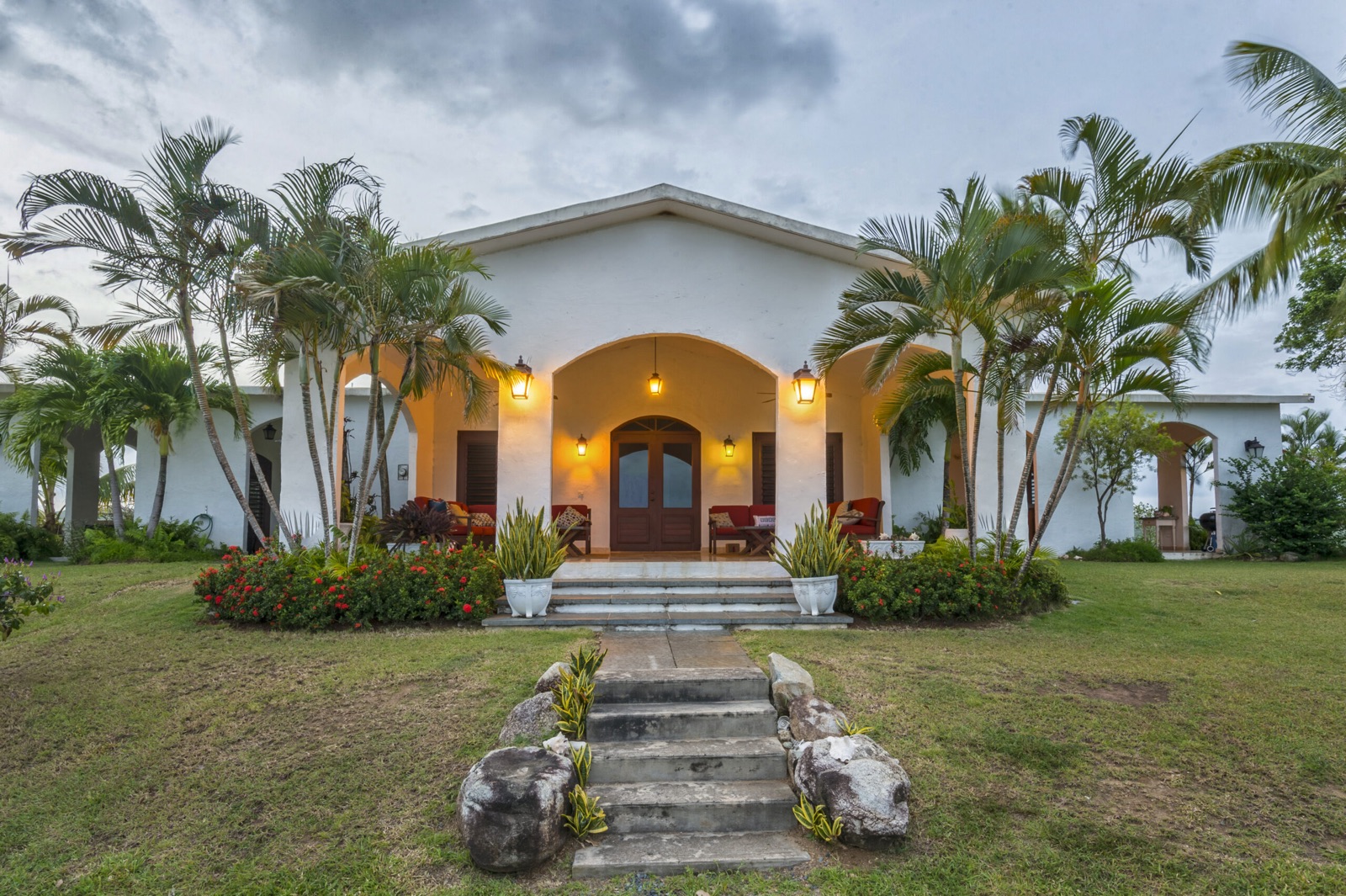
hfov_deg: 86.9
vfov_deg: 64.5
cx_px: 673
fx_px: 710
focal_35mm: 19
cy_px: 448
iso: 100
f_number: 18
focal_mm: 19
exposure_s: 1/3
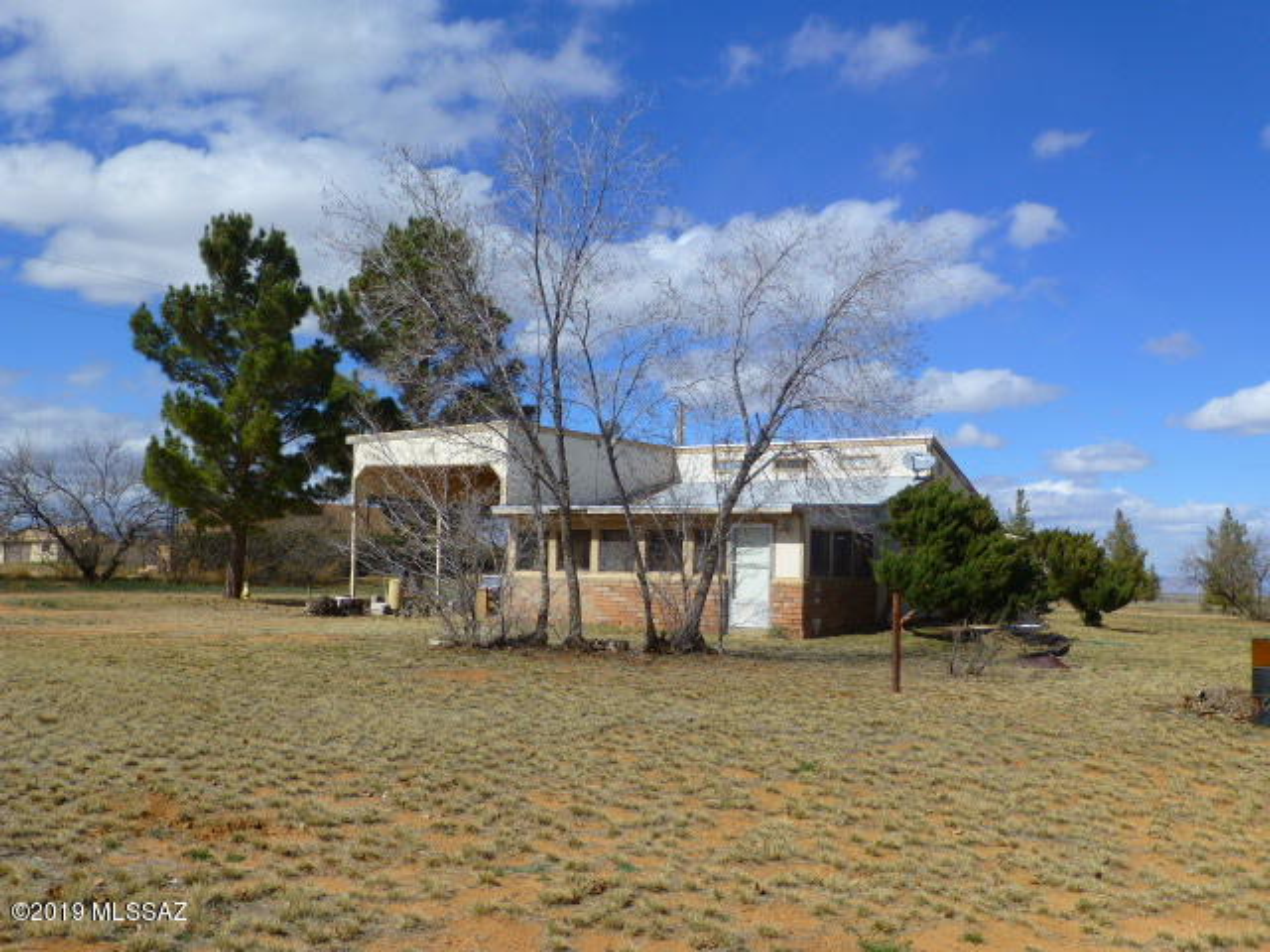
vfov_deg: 41.8
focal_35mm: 34
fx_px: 1247
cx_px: 635
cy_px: 476
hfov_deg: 54.0
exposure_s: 1/1600
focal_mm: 6.1
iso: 100
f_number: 3.7
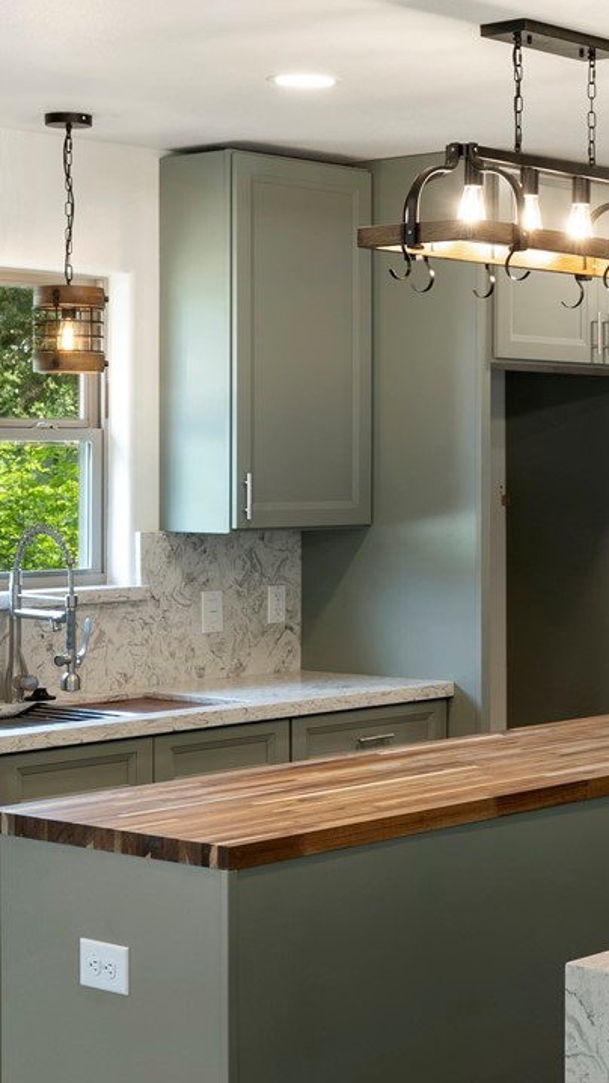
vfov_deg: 27.8
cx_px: 684
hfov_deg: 15.4
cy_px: 462
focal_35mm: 76
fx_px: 2181
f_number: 8
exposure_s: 1/8
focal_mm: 24
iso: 100
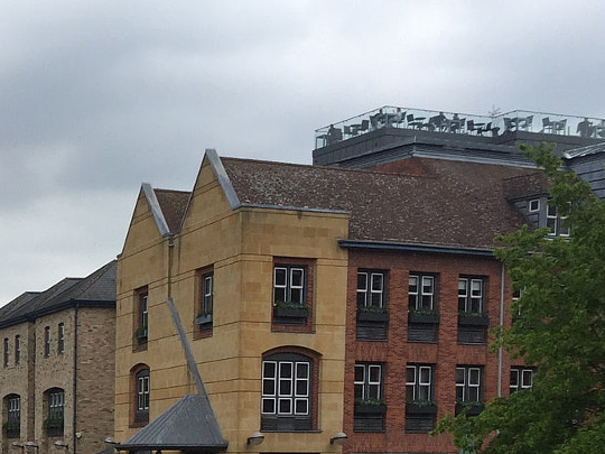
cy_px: 543
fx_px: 1503
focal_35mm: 86
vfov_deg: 16.5
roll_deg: -1.1
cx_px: -174
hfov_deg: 20.8
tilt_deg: -2.8
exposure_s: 1/824
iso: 32
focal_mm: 4.15
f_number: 2.2
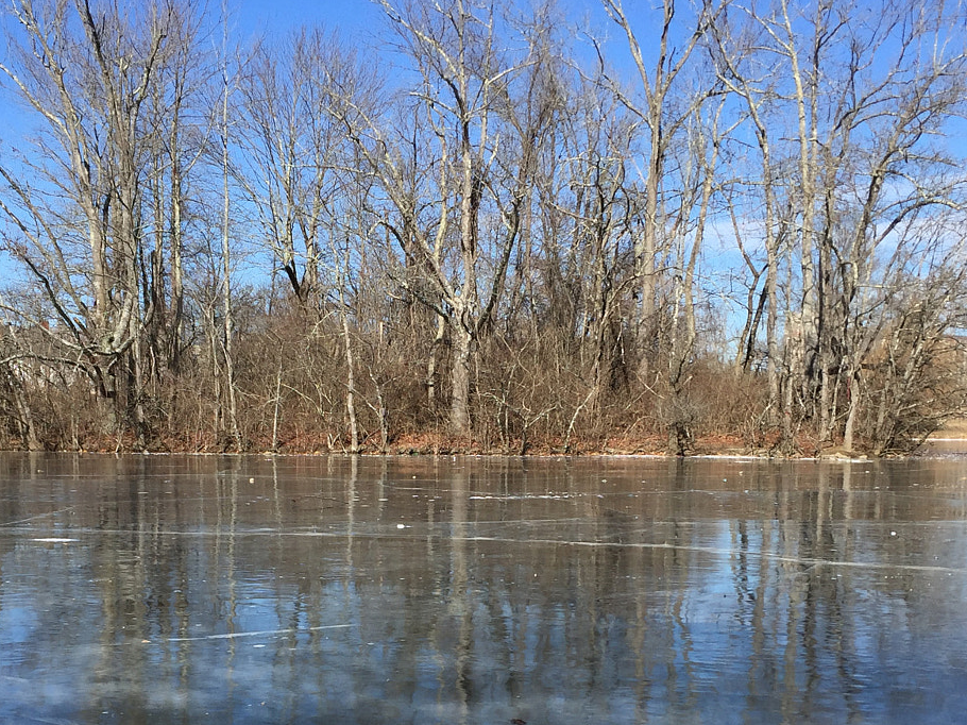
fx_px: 1424
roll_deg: -0.1
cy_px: 598
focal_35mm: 51
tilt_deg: -6.7
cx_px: 456
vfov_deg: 27.9
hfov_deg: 37.5
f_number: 2.2
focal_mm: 4.15
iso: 32
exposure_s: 1/1647
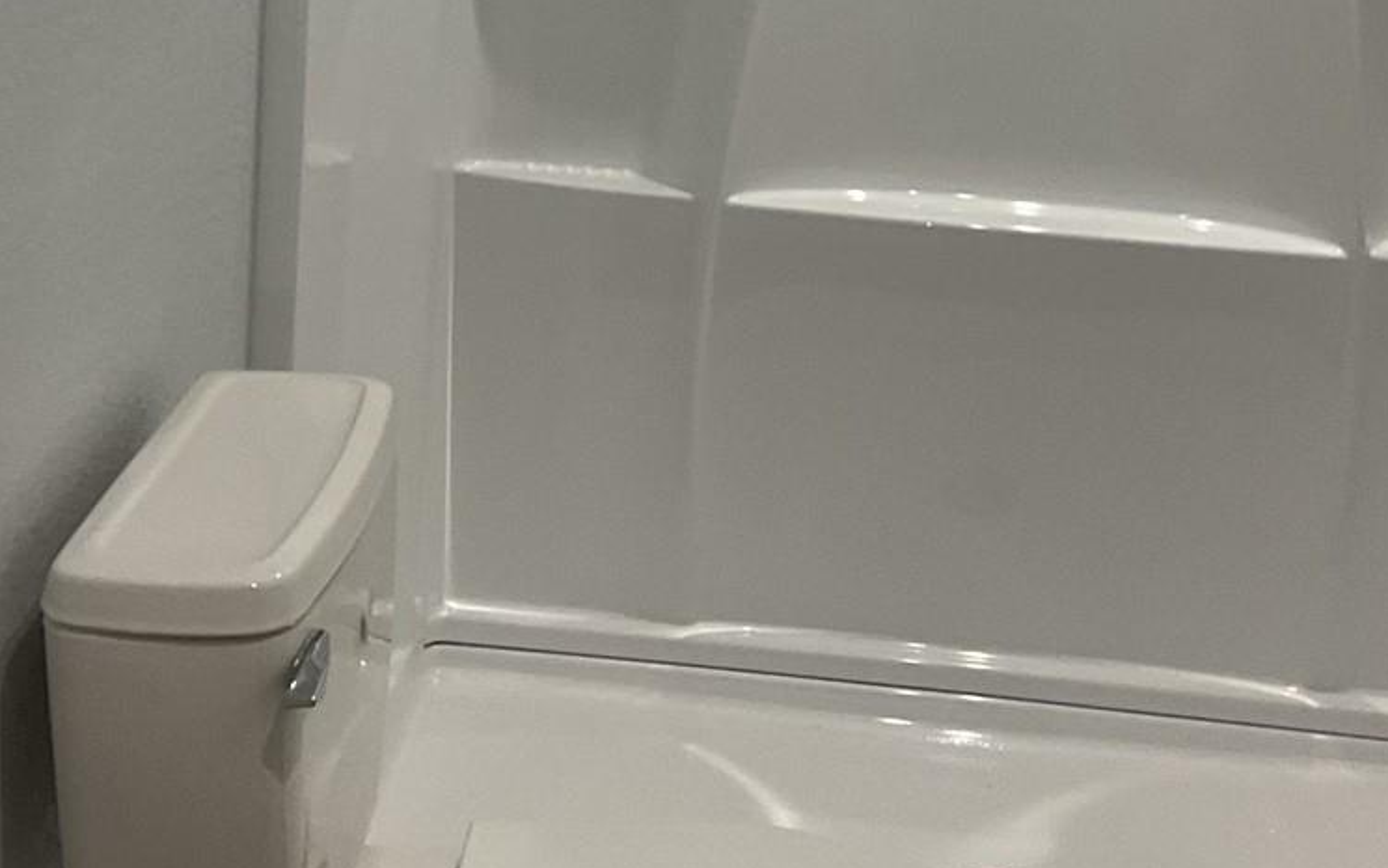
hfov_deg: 31.0
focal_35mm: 66
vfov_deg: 18.8
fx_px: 2497
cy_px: -121
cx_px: 594
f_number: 1.8
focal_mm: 3
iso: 50
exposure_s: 1/120
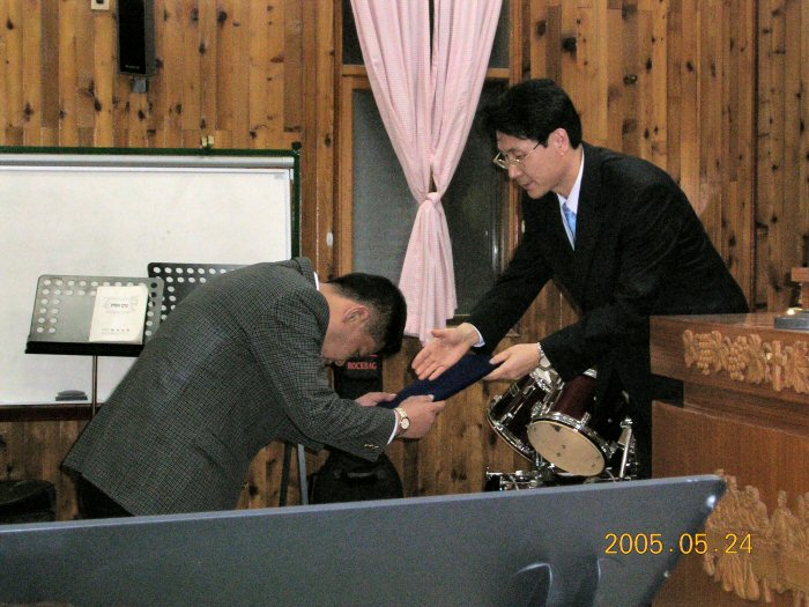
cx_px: 404
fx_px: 1916
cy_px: 304
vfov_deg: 18.0
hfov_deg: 23.8
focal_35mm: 82
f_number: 4.1
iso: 200
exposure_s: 1/60.1
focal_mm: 12.4
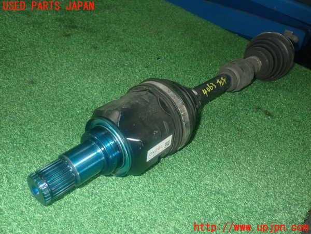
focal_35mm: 36
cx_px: 156
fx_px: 323
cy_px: 117
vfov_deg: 39.7
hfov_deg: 51.4
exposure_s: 1/40
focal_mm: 6.37
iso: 800
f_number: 7.1
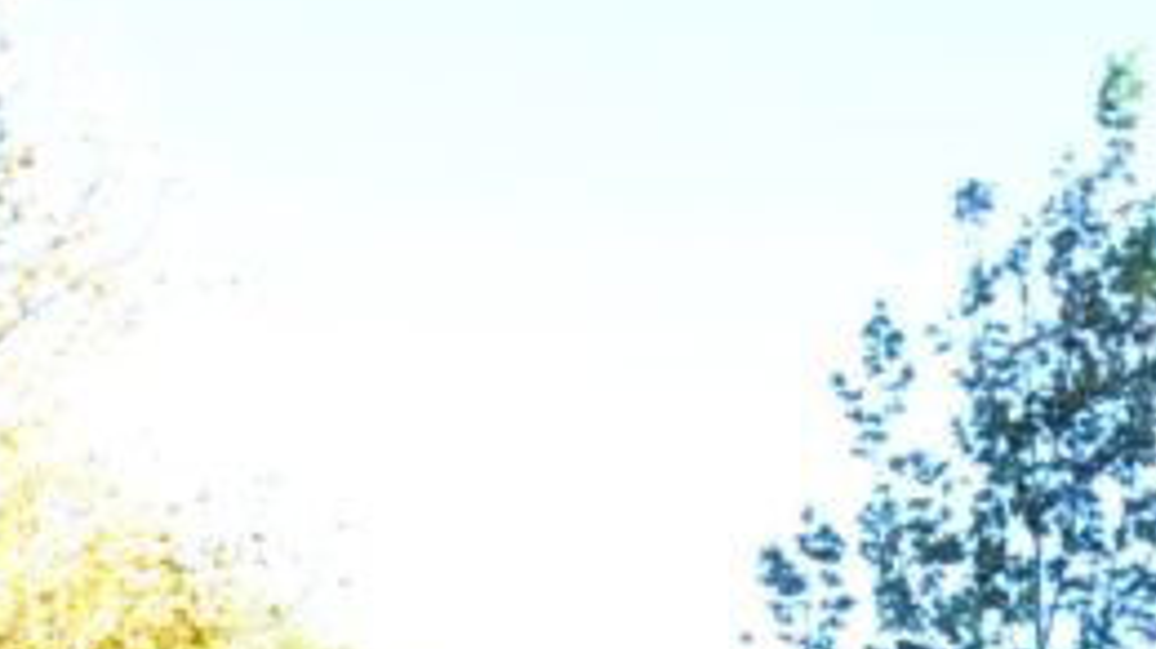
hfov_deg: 15.3
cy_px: 1969
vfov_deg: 7.6
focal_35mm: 140
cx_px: 302
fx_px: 4290
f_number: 14
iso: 200
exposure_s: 1/13
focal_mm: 24
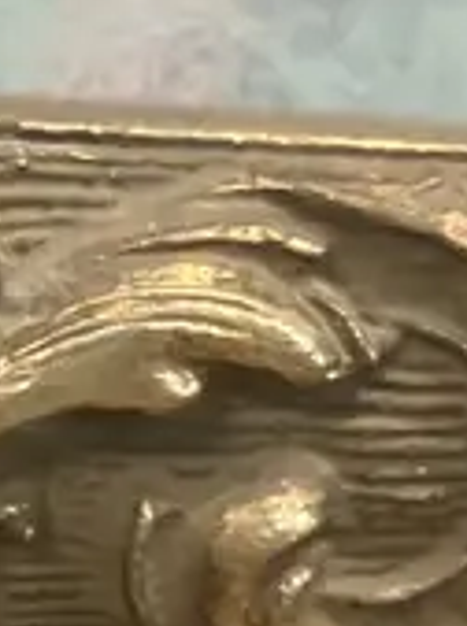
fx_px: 3070
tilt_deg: -14.4
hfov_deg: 8.4
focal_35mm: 170
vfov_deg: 11.3
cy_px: 874
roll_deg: -4.2
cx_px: -371
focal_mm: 3.99
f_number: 1.8
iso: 200
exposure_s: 1/50
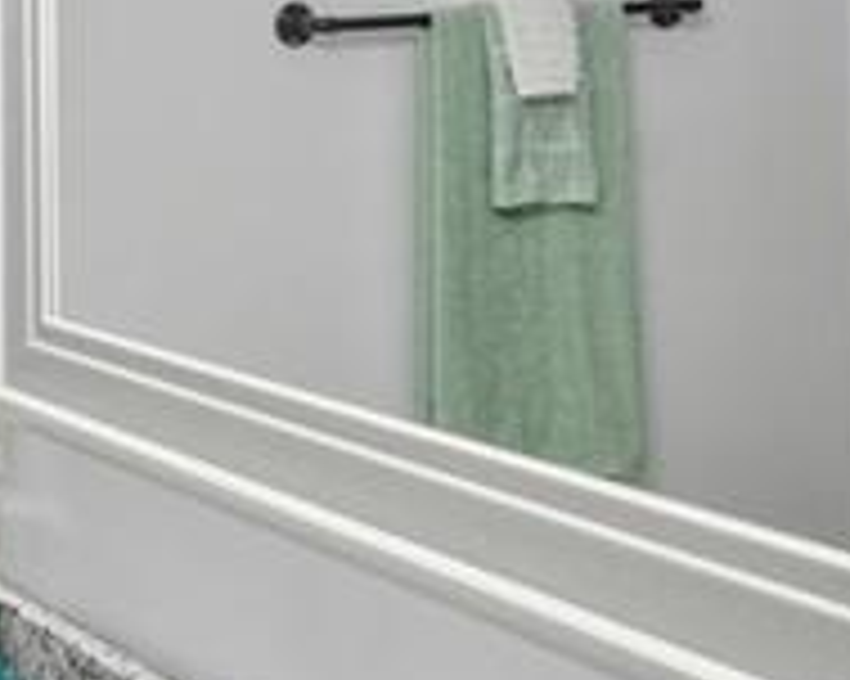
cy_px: 43
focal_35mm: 71
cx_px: -630
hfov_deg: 20.2
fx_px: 1785
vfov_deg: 21.0
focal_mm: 14
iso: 320
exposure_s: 1/15
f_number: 8
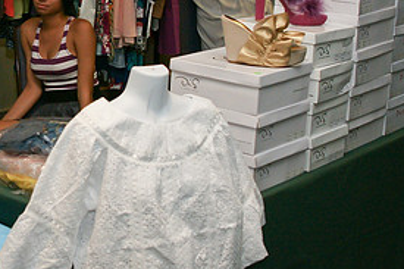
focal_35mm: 76
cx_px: 34
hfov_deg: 25.7
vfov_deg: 17.8
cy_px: 49
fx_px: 852
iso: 800
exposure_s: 1/160
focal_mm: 24
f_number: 3.2
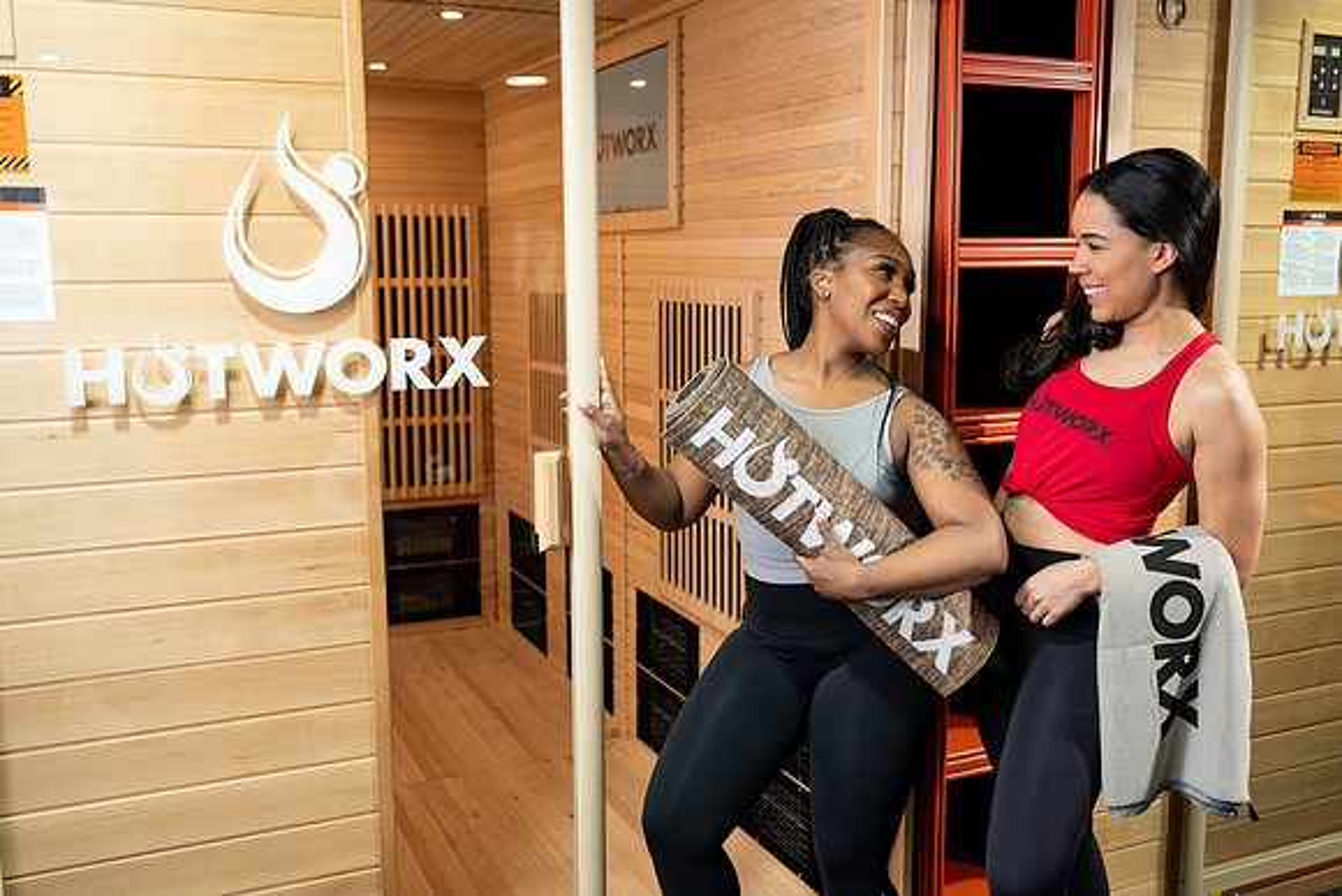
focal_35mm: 35
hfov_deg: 54.4
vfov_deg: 37.9
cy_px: 448
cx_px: 671
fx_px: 1305
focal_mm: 35
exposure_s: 1/125
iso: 200
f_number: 2.8
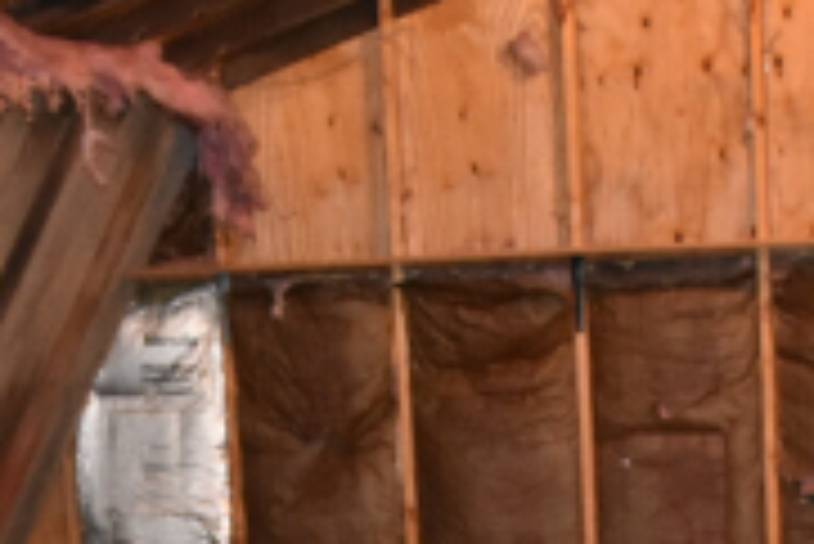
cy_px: 692
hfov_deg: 18.2
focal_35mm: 112
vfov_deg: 11.9
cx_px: 472
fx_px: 2534
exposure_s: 1/60
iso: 5000
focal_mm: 18
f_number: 3.5
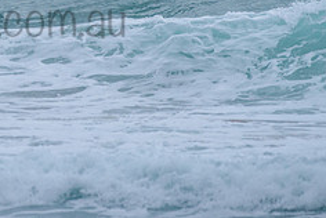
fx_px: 13645
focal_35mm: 1505
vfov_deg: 0.9
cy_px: -55
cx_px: -20
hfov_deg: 1.4
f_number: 5.6
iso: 1400
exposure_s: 1/2000
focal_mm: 500
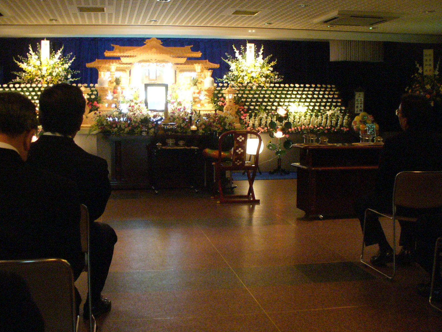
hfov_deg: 44.7
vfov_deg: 34.3
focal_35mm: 42
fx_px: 536
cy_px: 159
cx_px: 197
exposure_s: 1/8
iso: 400
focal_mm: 6.1
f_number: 2.8
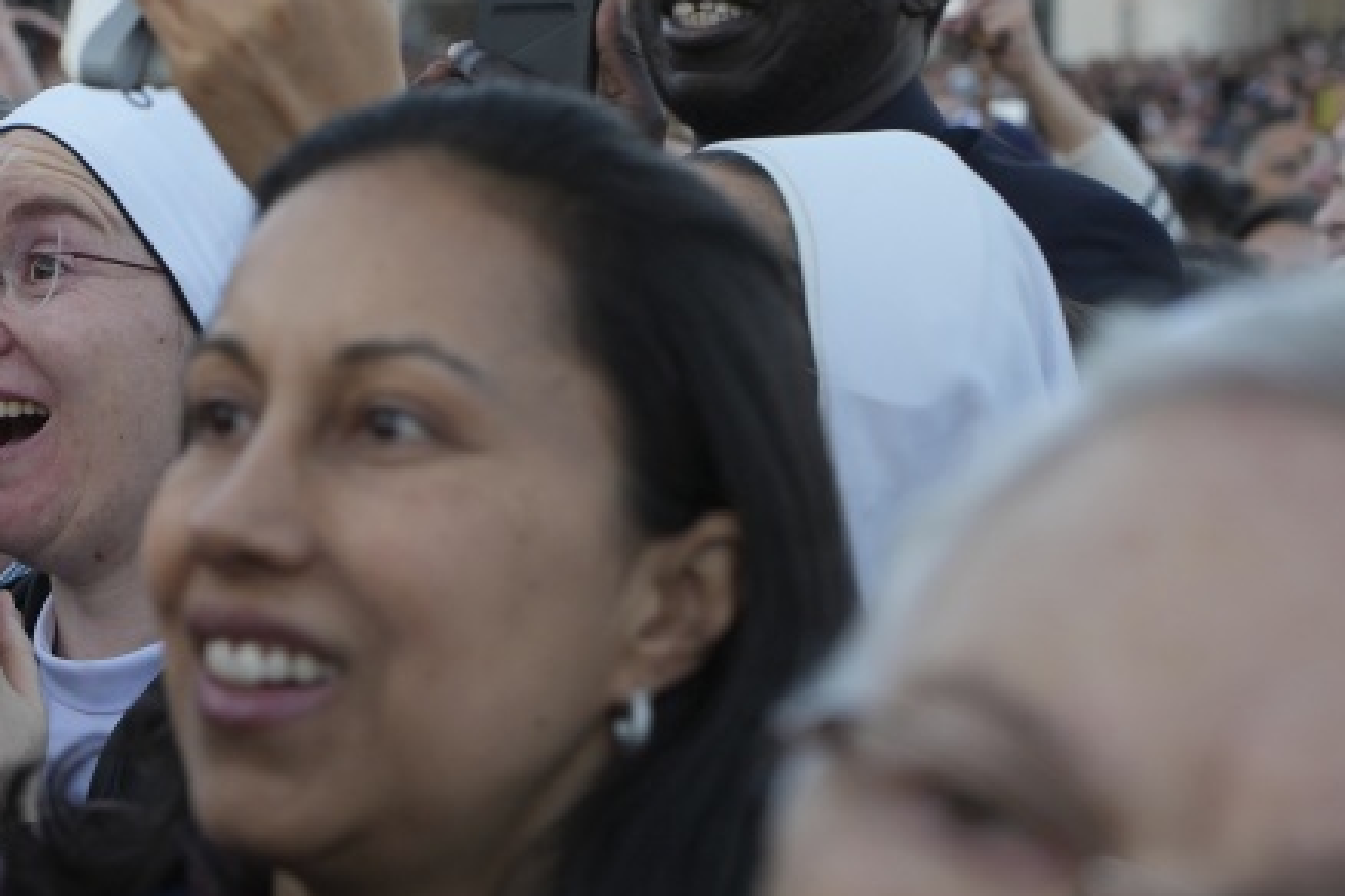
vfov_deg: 11.9
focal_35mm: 115
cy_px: 562
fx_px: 4296
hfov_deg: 17.5
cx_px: 61
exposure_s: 1/400
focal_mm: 42
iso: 400
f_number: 4
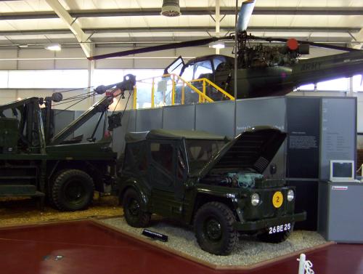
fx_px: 378
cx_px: 182
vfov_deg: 39.8
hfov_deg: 51.3
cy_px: 137
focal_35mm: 36
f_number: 2.76
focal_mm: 5.54
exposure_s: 1/30
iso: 140
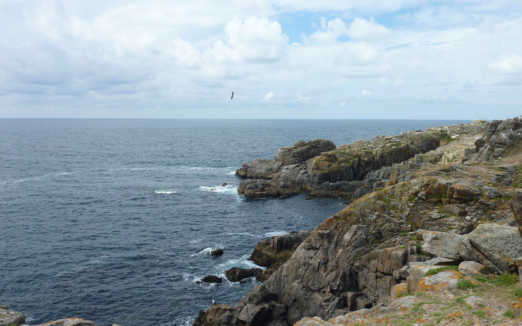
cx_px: 260
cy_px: 172
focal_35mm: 31
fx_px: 441
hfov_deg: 61.2
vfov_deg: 40.6
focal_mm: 4.7
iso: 80
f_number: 5
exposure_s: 1/500
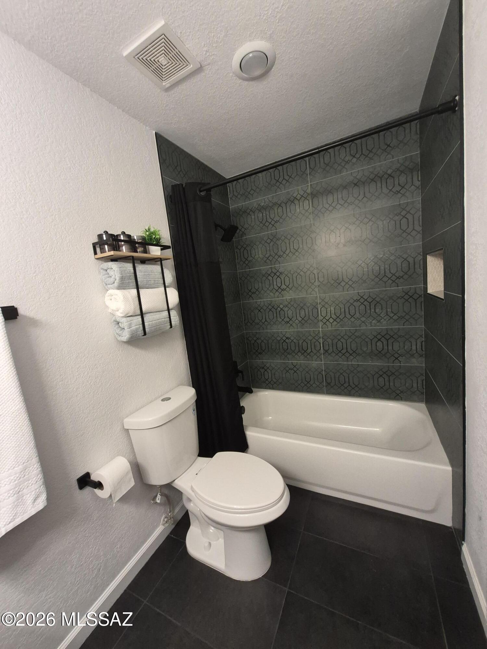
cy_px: 324
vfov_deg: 106.2
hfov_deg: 89.9
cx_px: 244
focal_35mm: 13
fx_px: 244
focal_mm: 1.74
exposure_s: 1/60
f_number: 2.2
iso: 400
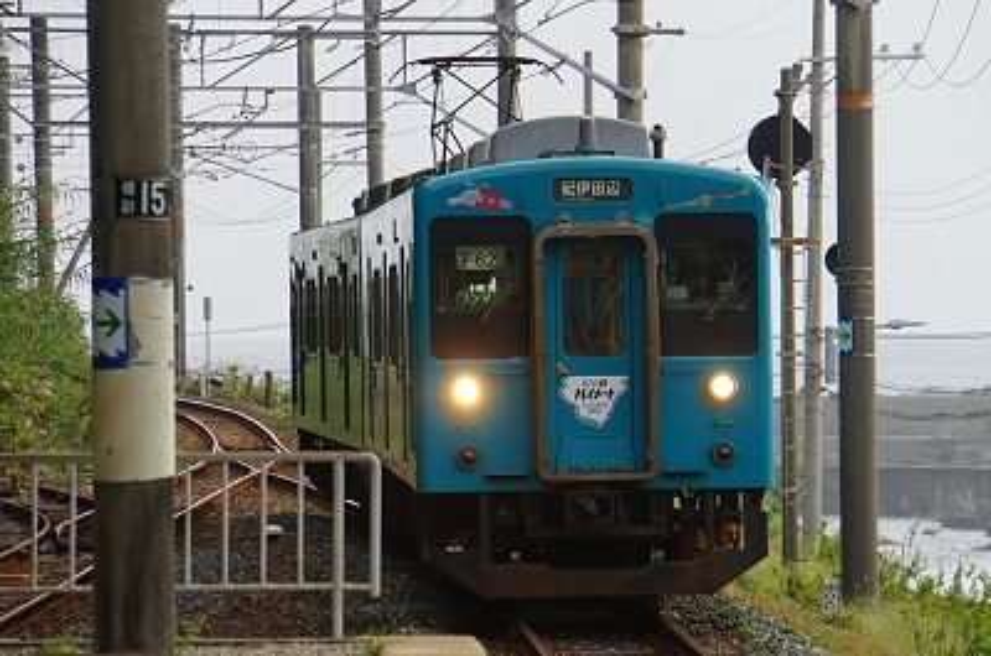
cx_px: 496
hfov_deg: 6.9
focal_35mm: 300
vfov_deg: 4.6
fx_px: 8242
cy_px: 328
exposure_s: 1/320
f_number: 6.3
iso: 160
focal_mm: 200
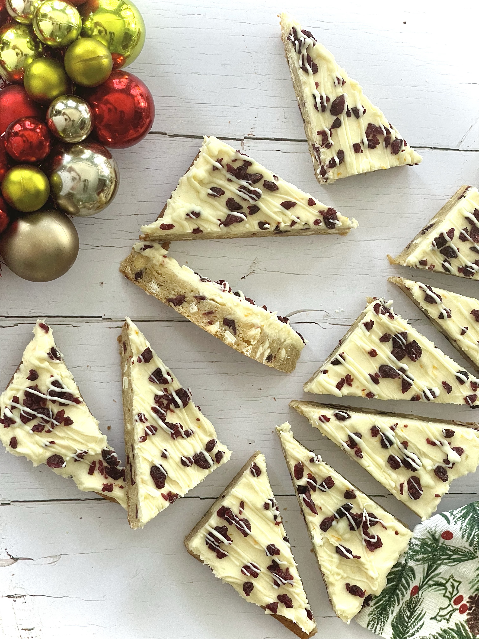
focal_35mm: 52
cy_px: 320
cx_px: 240
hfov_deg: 28.0
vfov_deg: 36.8
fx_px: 959
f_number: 2
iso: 125
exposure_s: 1/99
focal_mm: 6
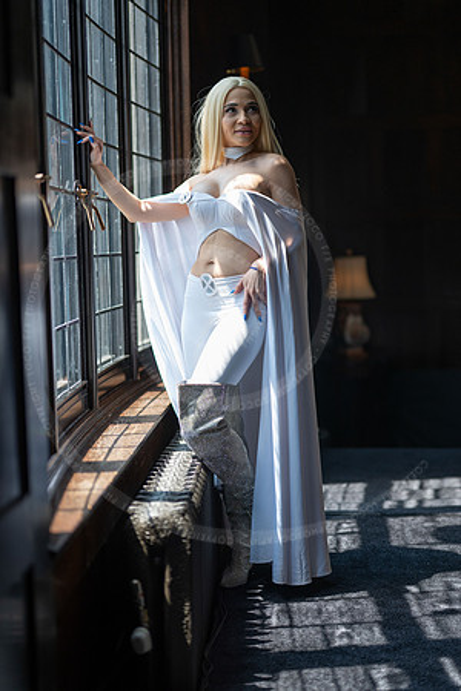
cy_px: 346
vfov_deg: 39.6
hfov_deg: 27.0
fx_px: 960
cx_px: 230
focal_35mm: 50
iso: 125
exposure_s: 1/1250
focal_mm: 50
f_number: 1.2
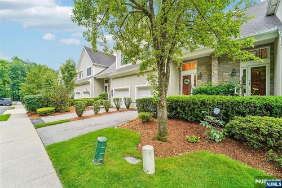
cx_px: 141
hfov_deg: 104.3
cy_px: 94
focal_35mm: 14
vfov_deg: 81.2
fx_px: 110
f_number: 8
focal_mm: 14
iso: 400
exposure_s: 1/30
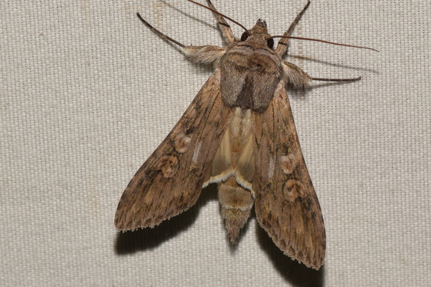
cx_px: 216
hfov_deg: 9.8
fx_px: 2513
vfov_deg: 6.5
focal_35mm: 210
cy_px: 144
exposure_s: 1/160
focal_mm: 140
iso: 200
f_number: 14
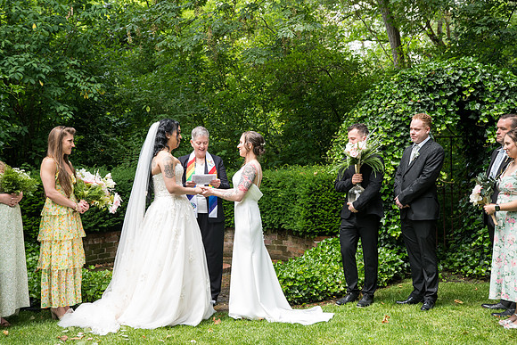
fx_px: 747
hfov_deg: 38.2
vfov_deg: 26.0
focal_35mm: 52
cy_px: 172
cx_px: 258
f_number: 4
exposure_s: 1/400
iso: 640
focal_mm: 52
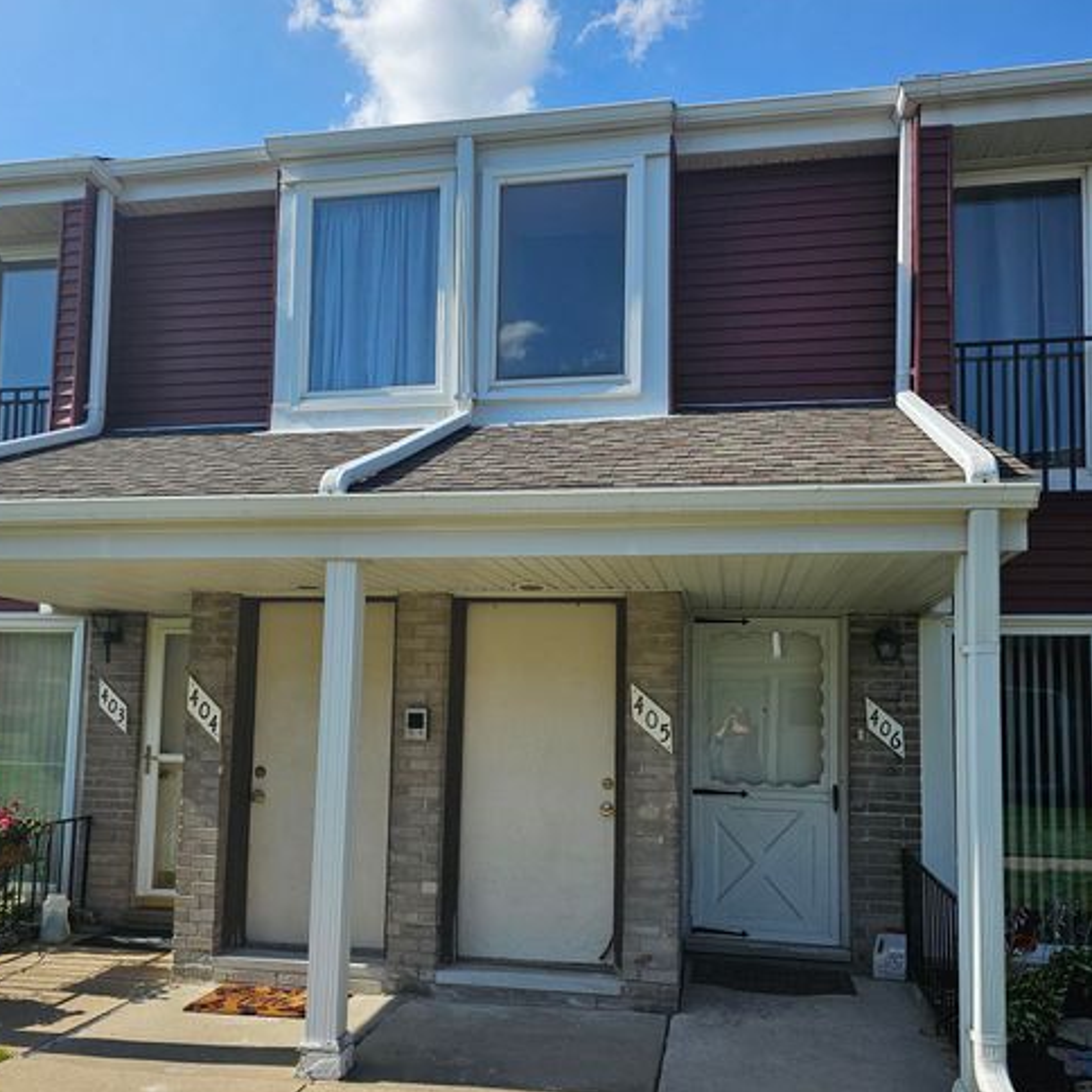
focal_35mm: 28
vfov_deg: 57.1
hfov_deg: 57.3
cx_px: 530
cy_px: 622
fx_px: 999
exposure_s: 1/1186
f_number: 1.7
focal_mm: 6.3
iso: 20
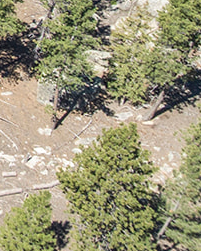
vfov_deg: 11.1
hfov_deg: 7.5
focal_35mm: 149
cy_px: -327
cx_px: -587
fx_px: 1107
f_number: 2.8
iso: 100
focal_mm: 12.29
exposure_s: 1/80
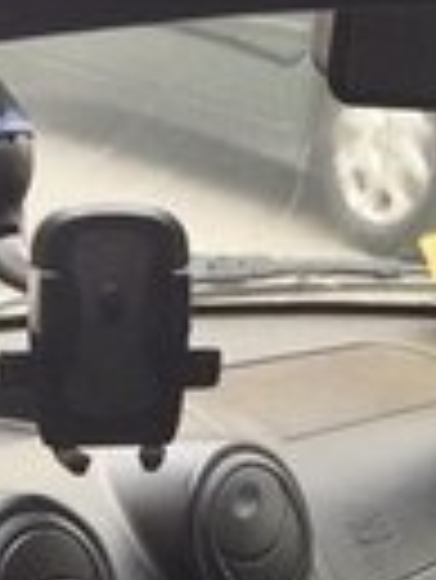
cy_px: 1050
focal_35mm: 148
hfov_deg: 10.0
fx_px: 2481
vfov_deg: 12.2
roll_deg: -0.4
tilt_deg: -24.0
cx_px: 90
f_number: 2.2
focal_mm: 4.15
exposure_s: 1/50
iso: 50
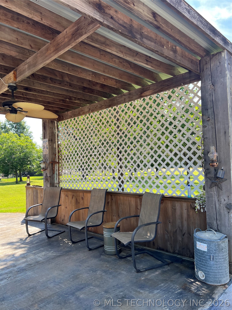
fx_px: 232
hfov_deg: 53.1
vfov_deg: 67.3
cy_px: 155
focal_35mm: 26
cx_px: 116
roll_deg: +3.0
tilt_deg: +5.6
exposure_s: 1/628
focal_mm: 5.7
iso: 50
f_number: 1.5
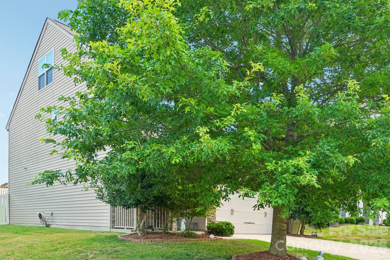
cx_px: 195
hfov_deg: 61.9
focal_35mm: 30
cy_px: 130
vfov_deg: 43.6
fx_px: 325
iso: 200
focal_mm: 20
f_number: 8
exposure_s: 1/30
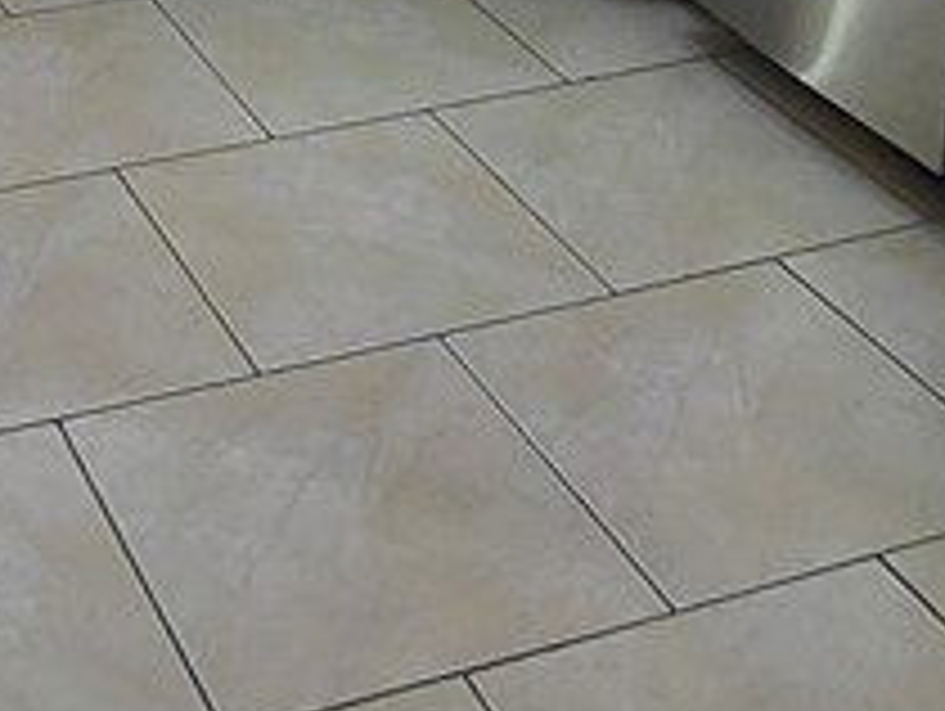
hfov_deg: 24.1
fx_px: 2132
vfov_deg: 16.0
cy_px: -572
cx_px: 40
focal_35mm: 78
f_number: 2.2
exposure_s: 1/60
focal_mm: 1.64
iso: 100
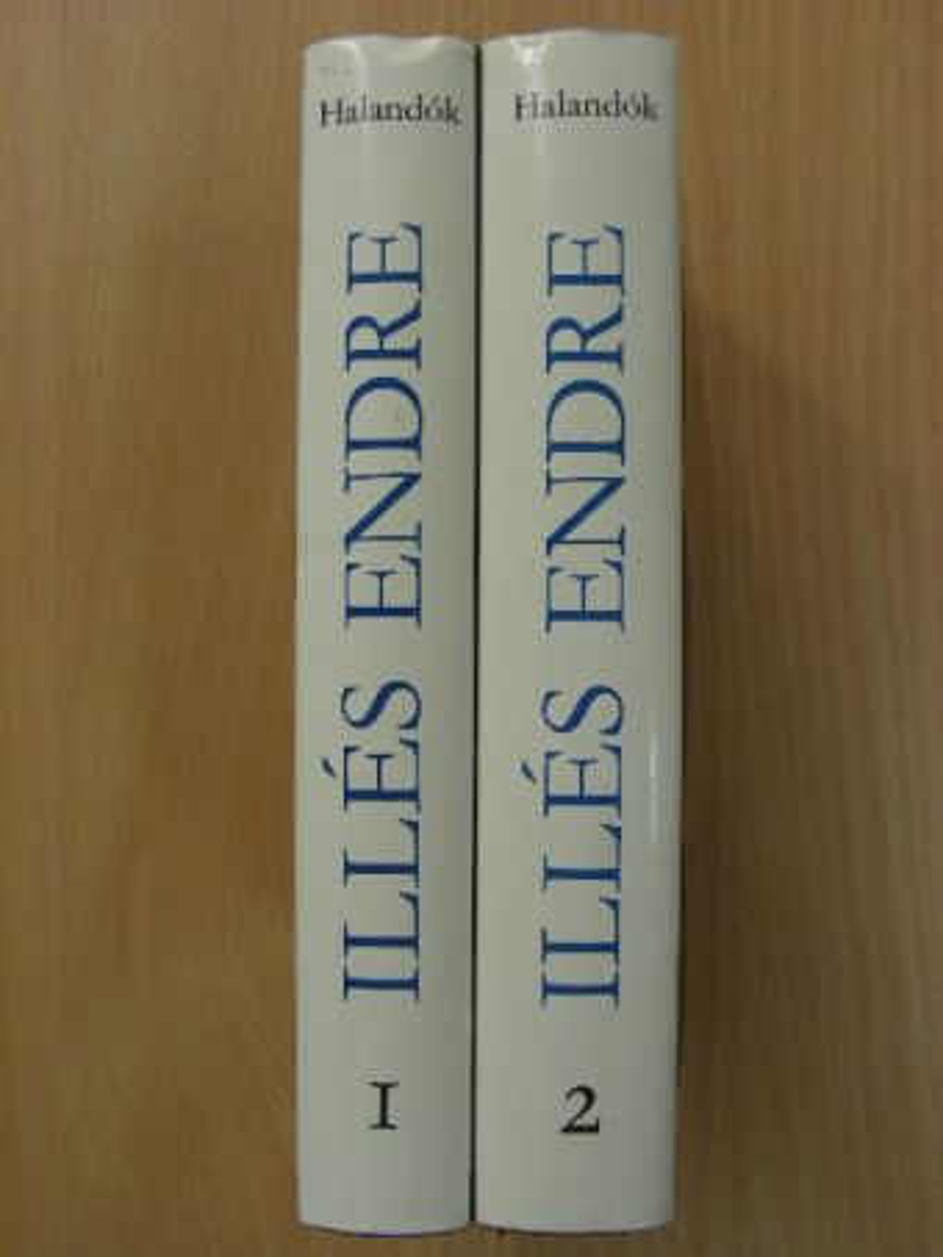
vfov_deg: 42.9
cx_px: 472
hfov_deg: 32.9
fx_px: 1597
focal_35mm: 44
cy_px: 628
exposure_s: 1/30
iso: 121
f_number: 3.5
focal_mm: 7.4
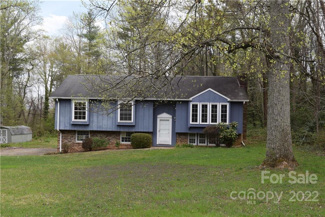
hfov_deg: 47.9
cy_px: 108
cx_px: 162
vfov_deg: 33.0
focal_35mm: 40
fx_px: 365
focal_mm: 27
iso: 220
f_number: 8
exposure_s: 1/250
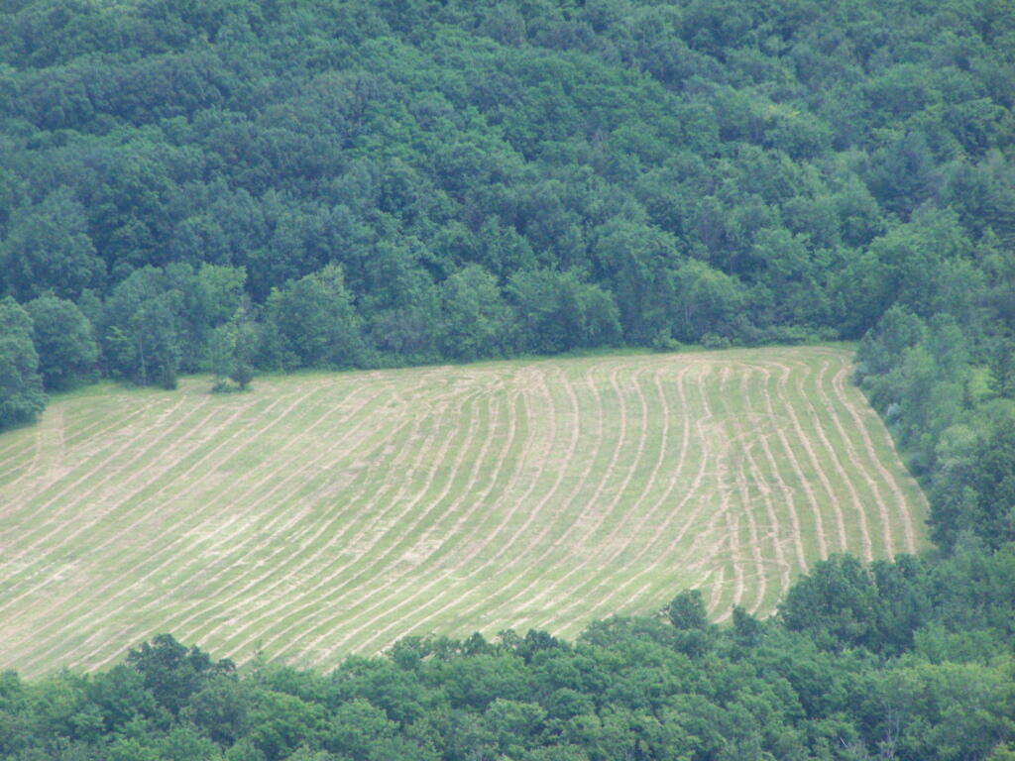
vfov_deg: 4.2
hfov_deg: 5.6
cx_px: 508
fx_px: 10468
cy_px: 380
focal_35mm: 357
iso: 400
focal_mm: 59.2
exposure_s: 1/640
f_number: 5
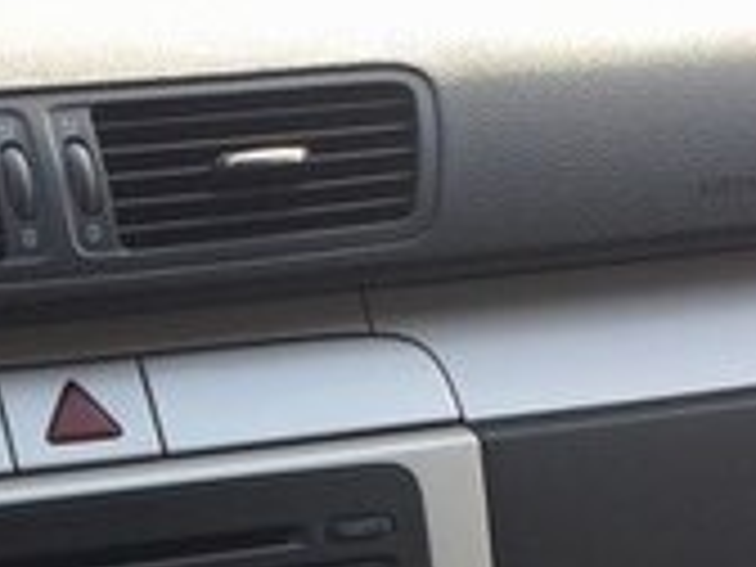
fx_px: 2490
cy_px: 853
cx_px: 81
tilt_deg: -34.1
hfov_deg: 17.0
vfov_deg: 12.4
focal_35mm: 114
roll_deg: -0.4
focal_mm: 4.15
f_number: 2.2
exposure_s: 1/265
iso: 32
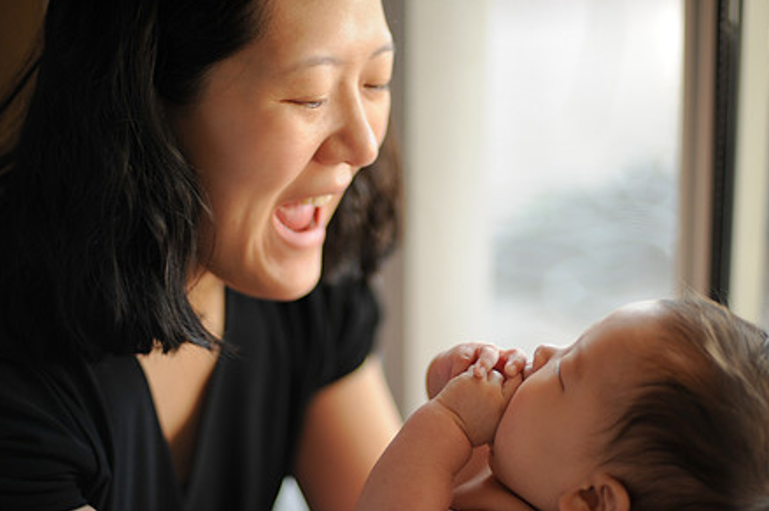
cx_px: 440
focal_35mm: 66
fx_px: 1409
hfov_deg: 30.5
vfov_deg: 20.6
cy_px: 290
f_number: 1.4
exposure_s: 1/160
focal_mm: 50
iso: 200
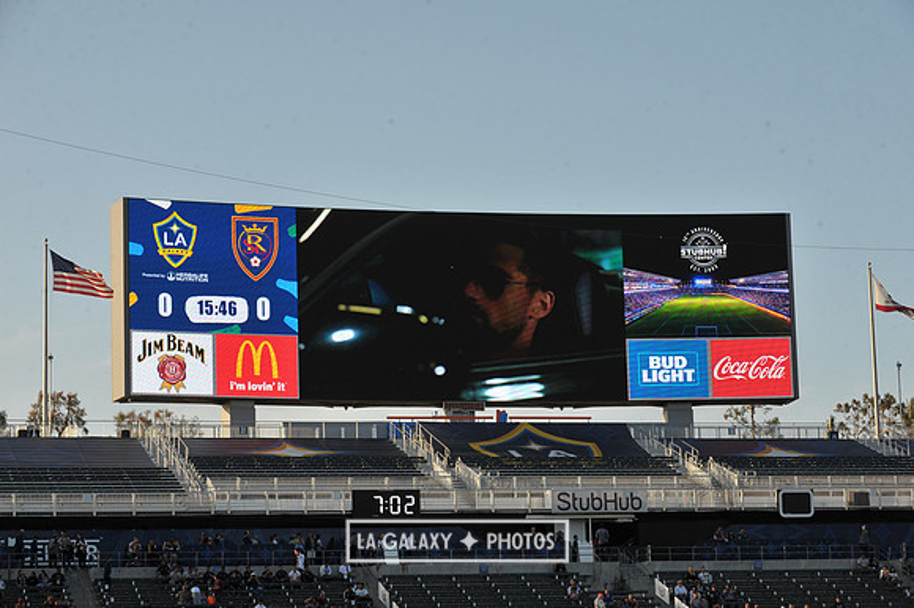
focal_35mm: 102
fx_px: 2588
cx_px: 457
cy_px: 304
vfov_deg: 13.4
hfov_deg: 20.0
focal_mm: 102
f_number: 10
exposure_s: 1/400
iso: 400
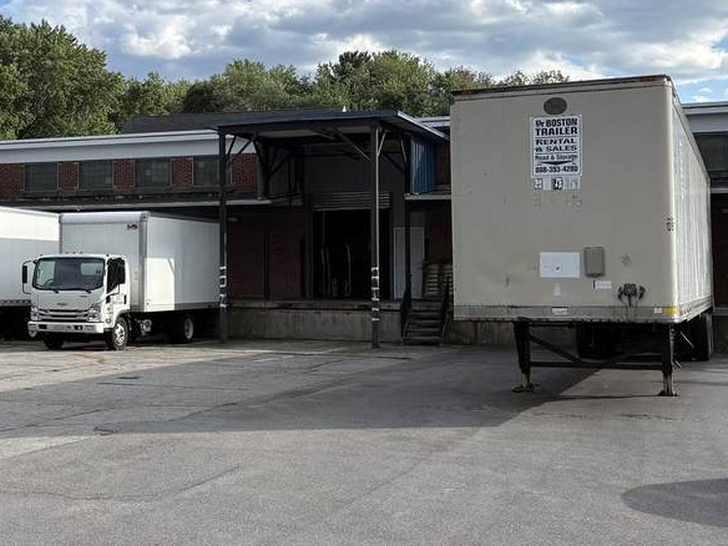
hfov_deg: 33.0
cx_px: 163
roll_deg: +0.3
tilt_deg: +2.9
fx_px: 1199
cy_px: 223
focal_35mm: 57
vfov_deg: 25.6
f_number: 1.6
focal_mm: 5.96
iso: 50
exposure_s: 1/2538
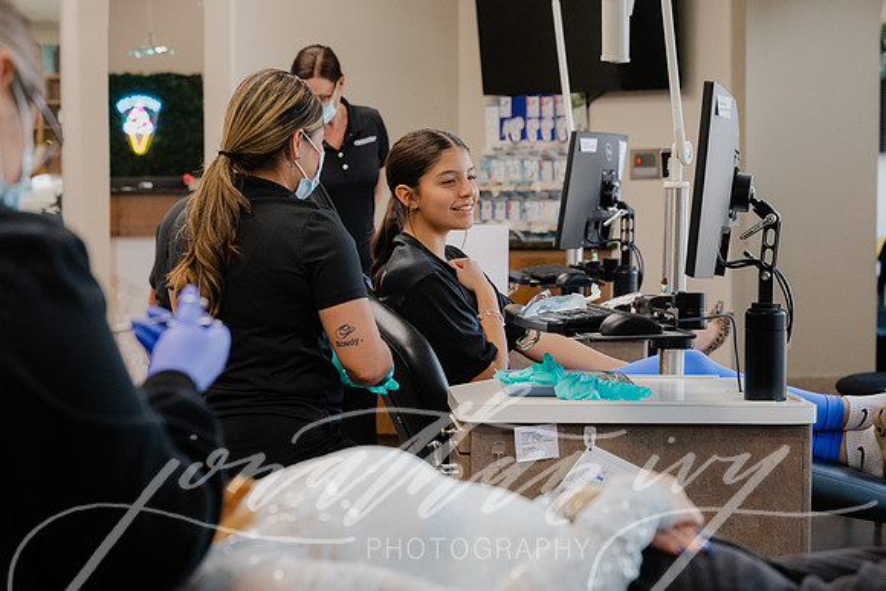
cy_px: 296
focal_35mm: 83
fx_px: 2052
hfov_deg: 24.3
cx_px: 358
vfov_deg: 16.4
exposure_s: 1/250
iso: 3600
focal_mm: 70
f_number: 4.5
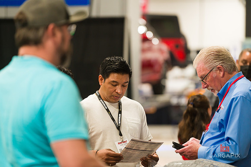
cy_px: 84
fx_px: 1394
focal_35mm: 200
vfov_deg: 6.9
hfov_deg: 10.3
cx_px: 126
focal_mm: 200
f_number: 3.2
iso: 2000
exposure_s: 1/125
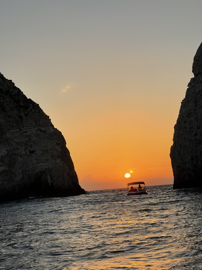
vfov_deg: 30.3
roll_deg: +5.8
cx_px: 101
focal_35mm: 64
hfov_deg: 22.9
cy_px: 135
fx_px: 498
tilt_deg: +8.9
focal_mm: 7.5
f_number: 2.2
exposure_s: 1/637
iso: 20
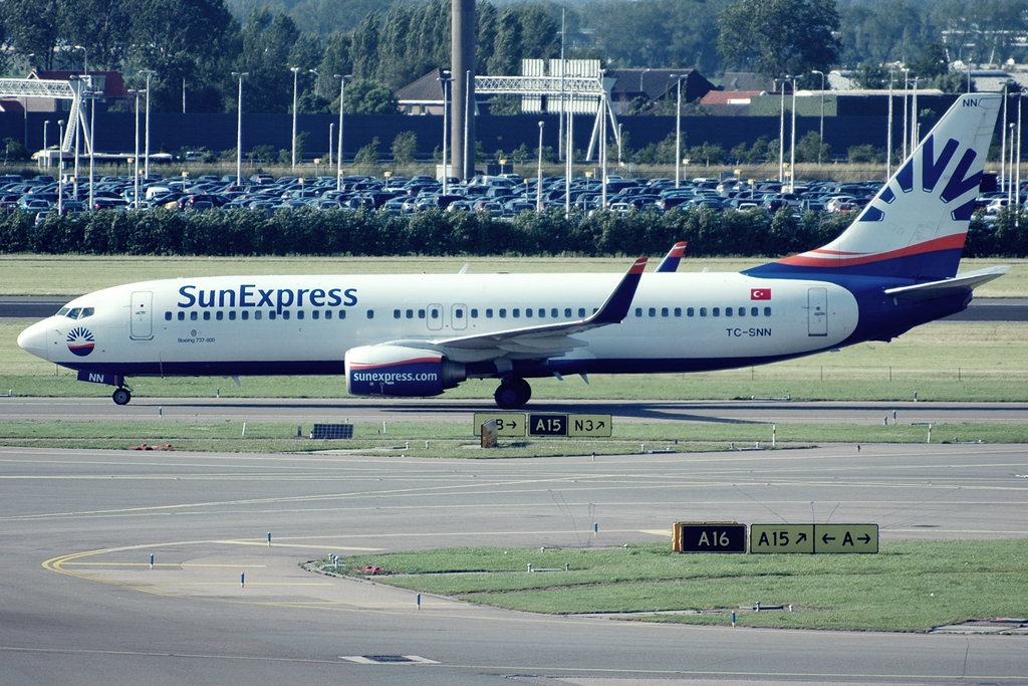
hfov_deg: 4.6
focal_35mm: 450
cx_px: 514
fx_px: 12851
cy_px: 343
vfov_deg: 3.1
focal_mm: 300
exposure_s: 1/800
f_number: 5.6
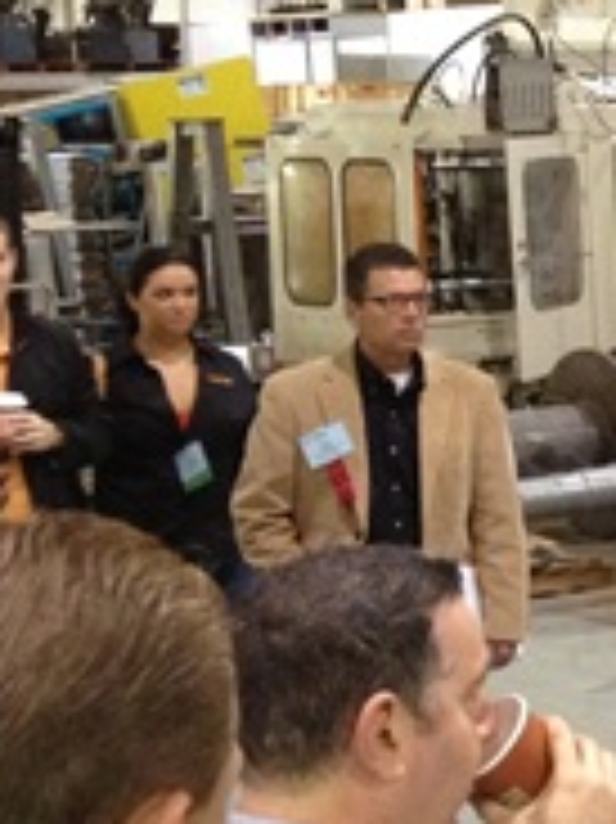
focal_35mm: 125
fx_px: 2969
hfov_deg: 10.6
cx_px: 1333
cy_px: 342
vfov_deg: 15.8
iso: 320
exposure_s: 1/20
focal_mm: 4.28
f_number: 2.4
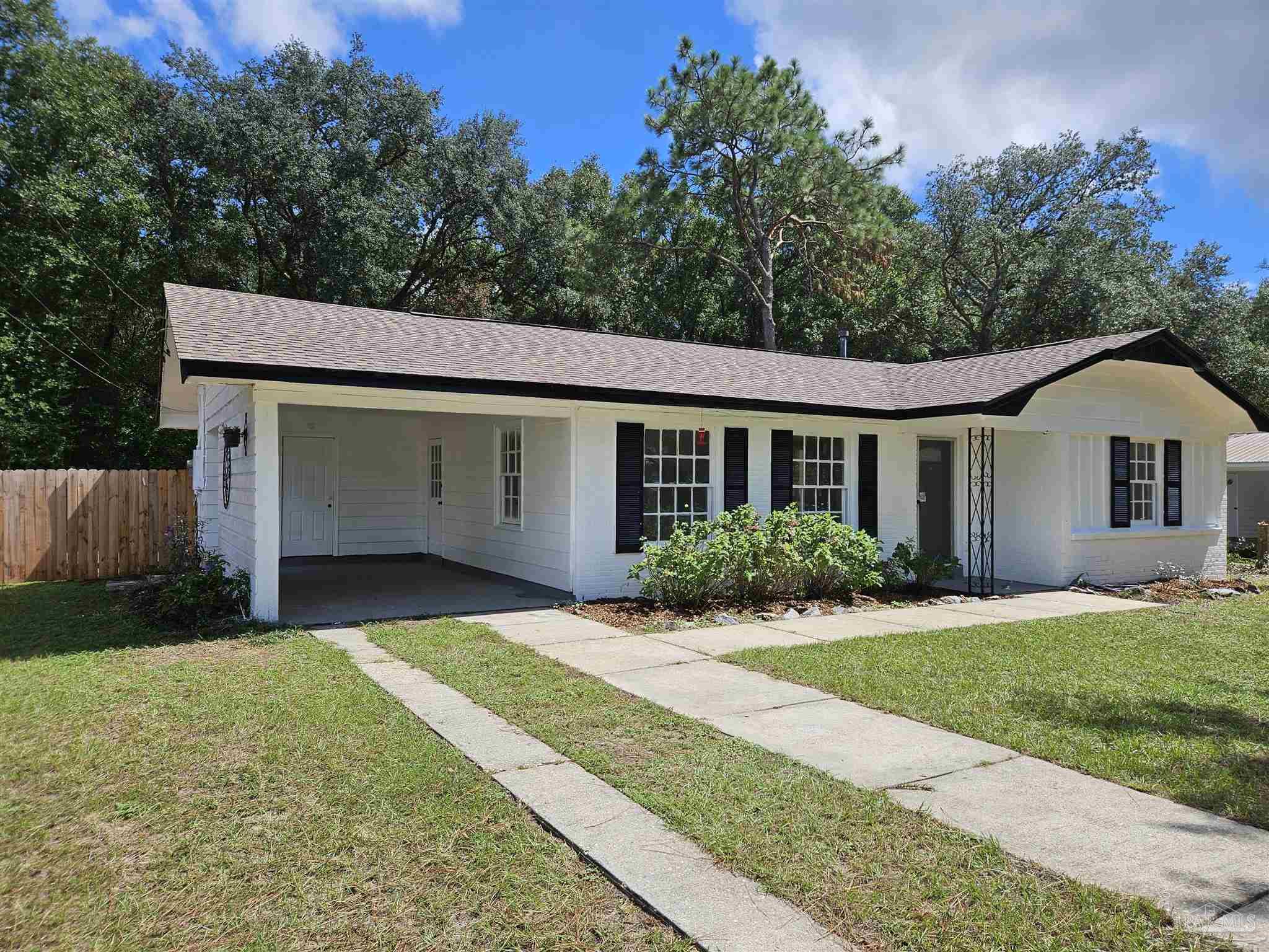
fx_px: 843
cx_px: 634
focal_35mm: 23
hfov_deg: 73.9
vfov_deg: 58.9
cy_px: 476
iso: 25
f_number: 1.8
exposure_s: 1/1973
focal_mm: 5.4
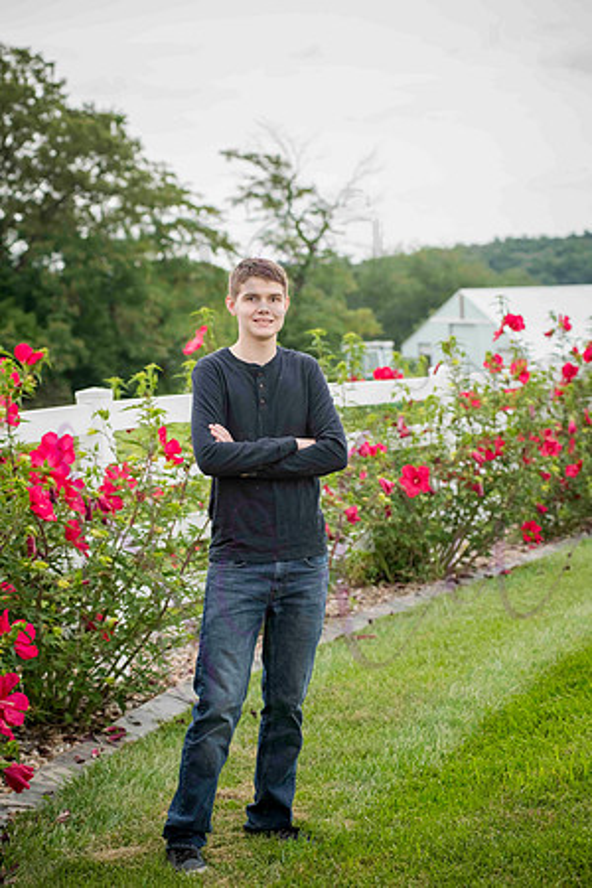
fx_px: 2121
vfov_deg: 23.6
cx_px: 296
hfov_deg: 15.9
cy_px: 444
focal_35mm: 86
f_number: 5
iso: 640
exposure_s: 1/320
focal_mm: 86
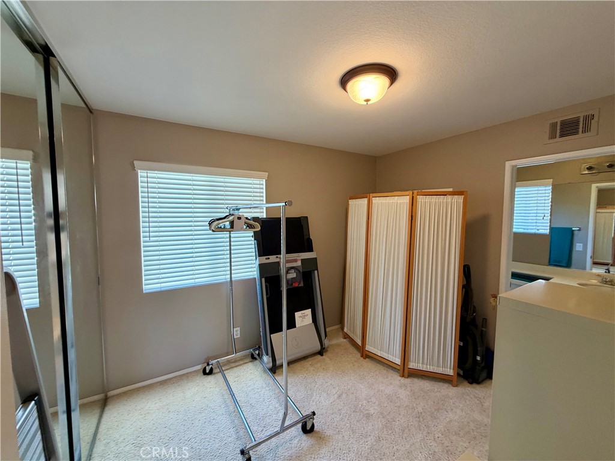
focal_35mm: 14
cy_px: 230
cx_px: 308
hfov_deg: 102.1
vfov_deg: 85.7
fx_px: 249
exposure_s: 1/60
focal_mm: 2.22
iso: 200
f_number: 2.2
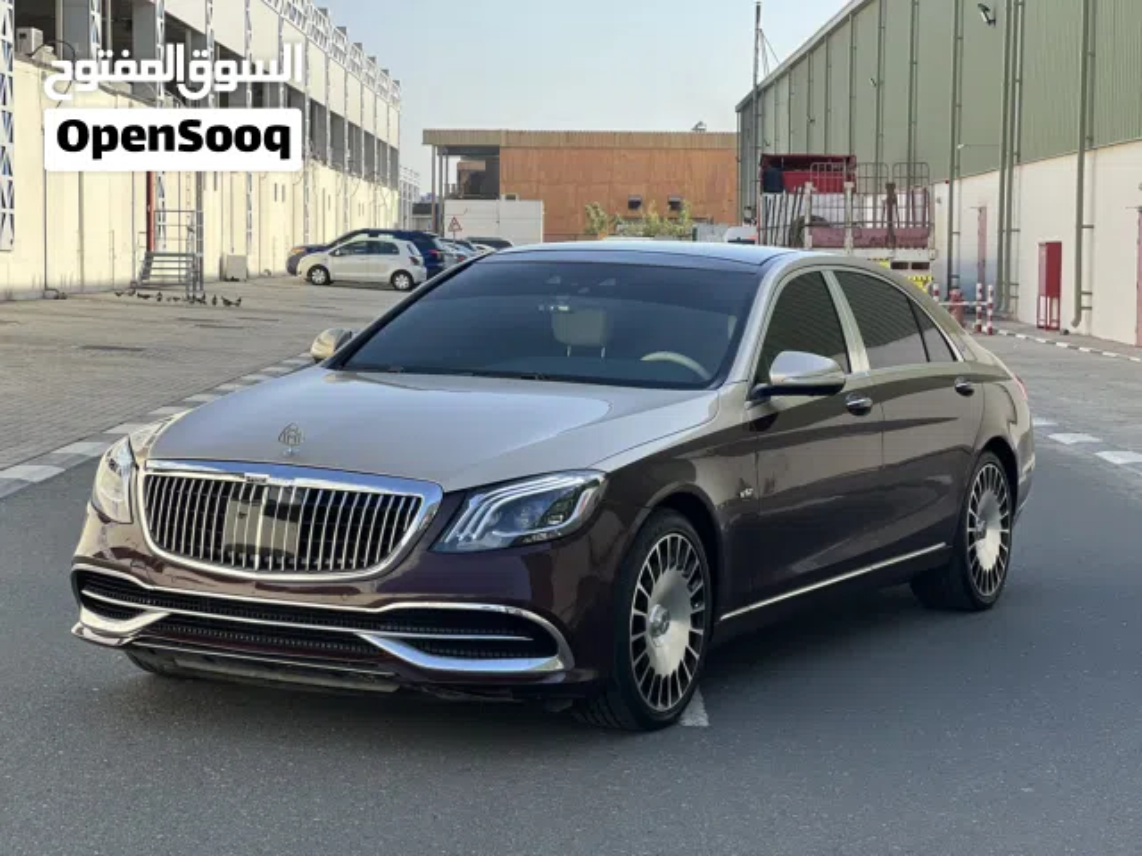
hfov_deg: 25.3
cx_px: 571
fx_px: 2540
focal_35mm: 77
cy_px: 428
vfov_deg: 19.1
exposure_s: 1/295
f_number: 2.8
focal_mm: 9
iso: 32
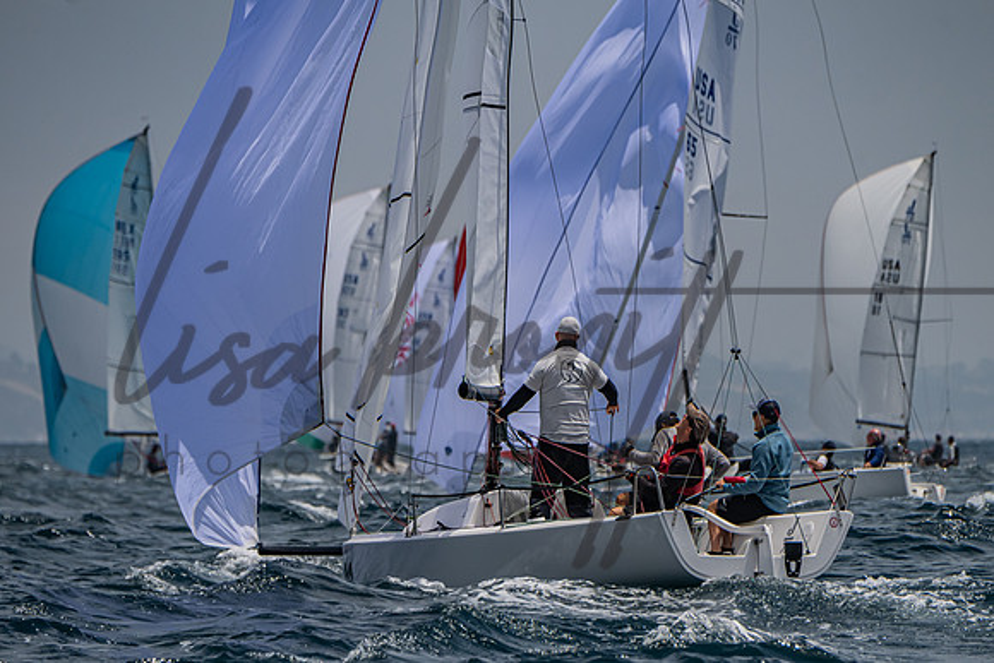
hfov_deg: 4.7
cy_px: 445
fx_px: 12041
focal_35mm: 436
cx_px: 535
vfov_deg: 3.2
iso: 400
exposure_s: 1/4000
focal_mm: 320
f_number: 6.3
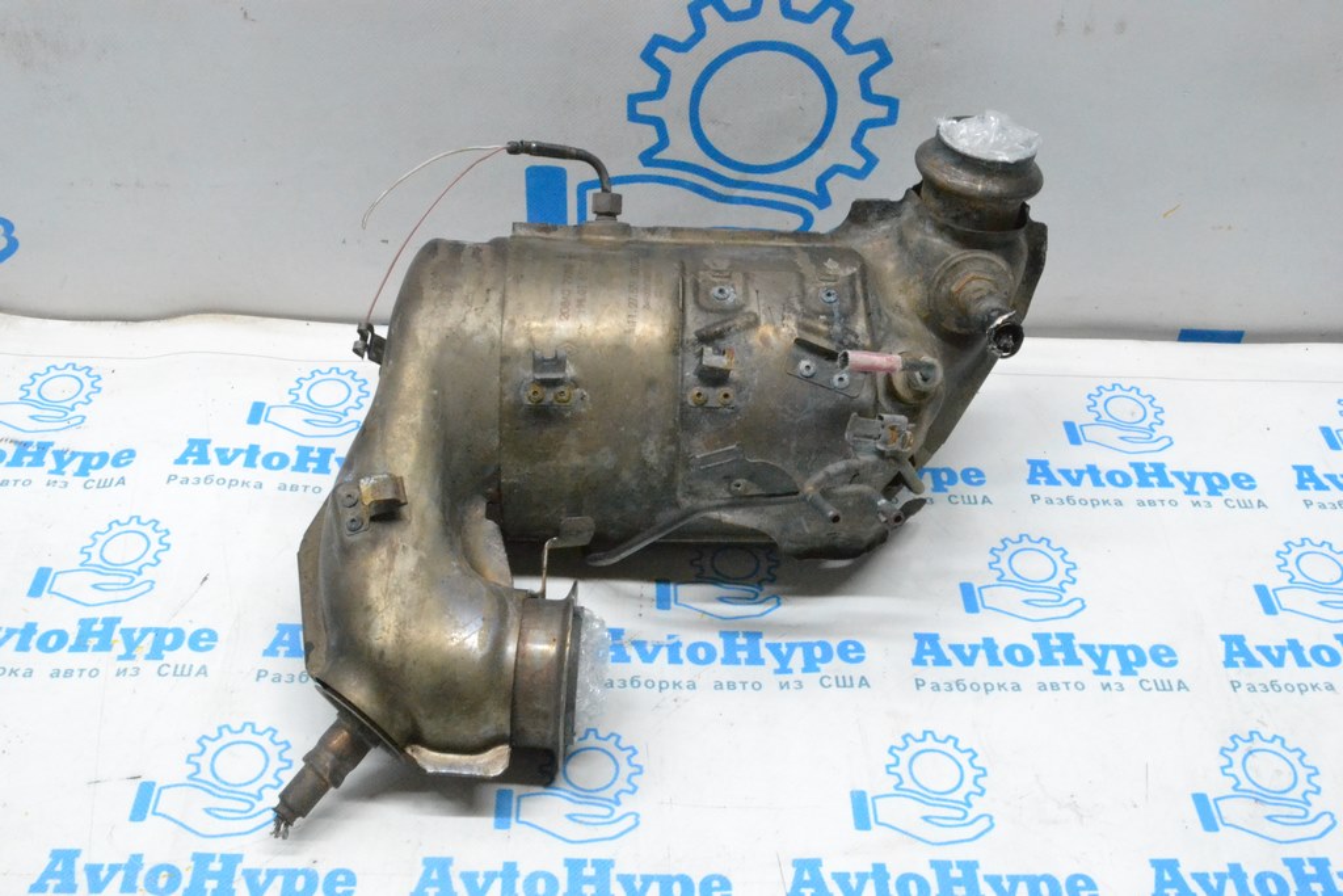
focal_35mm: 39
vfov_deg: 34.2
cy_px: 448
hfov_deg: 49.5
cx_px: 672
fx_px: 1455
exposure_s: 1/50
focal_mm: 26
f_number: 18
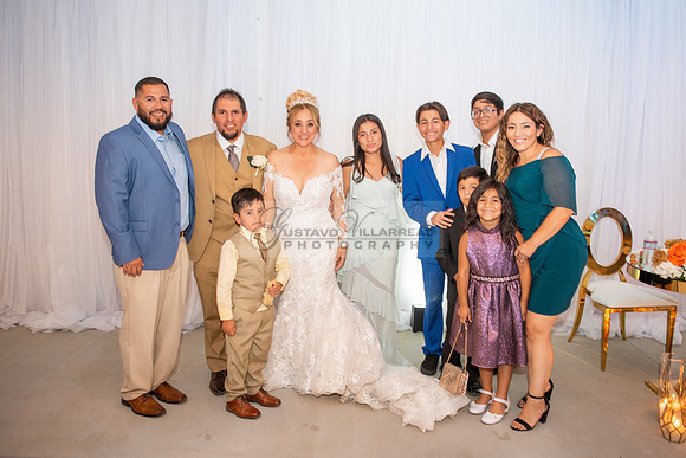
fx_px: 535
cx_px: 348
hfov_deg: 65.3
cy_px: 212
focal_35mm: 28
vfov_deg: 46.3
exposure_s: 1/80
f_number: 2.8
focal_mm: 24
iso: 640
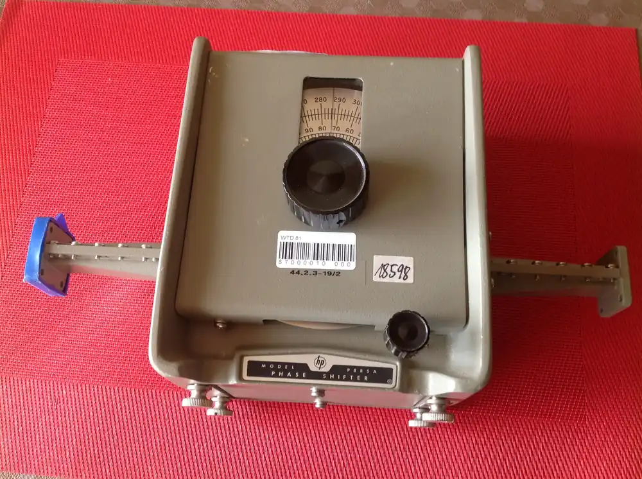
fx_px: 648
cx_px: 321
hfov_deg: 52.7
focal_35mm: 35
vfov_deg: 40.6
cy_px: 240
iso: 64
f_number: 2.4
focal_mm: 4.28
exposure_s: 1/24
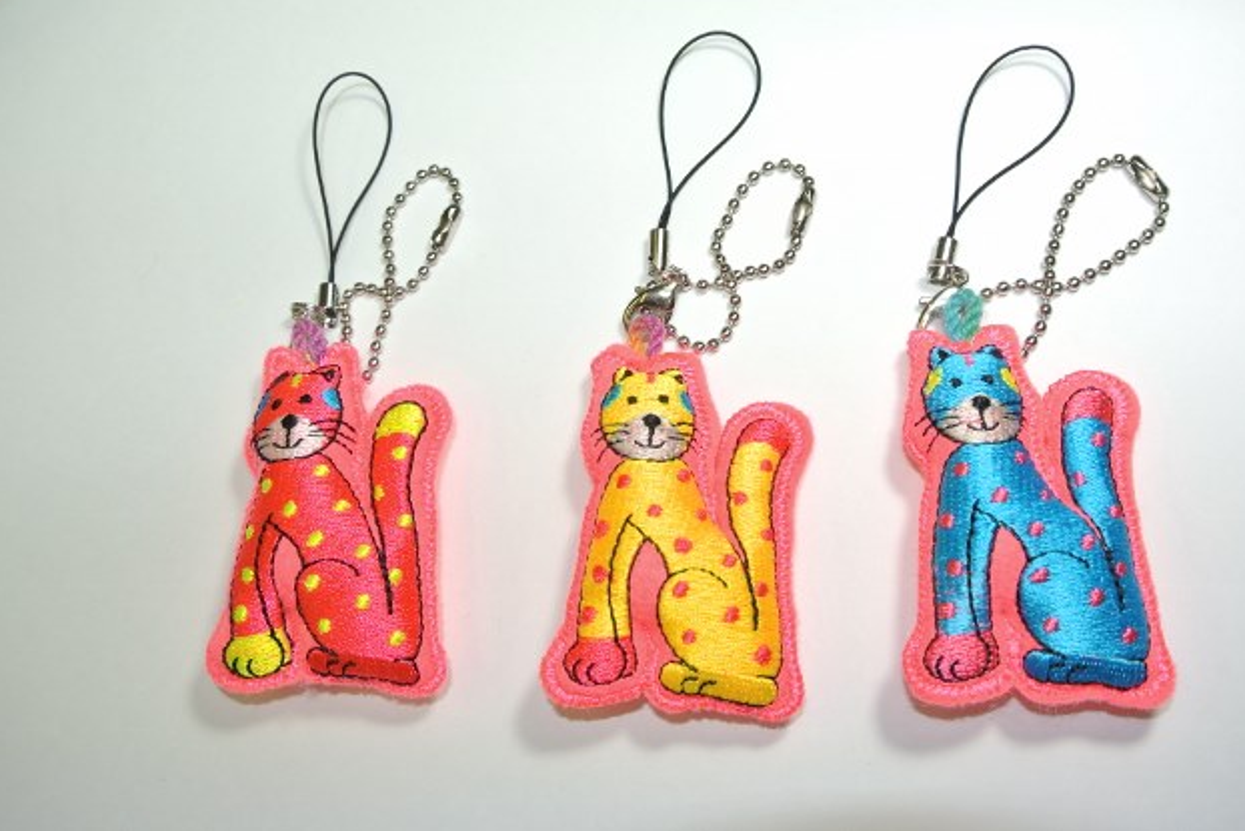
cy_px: 406
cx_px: 631
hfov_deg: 54.4
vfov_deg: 37.9
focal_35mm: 35
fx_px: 1211
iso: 100
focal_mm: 12.7
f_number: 5
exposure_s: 1/60
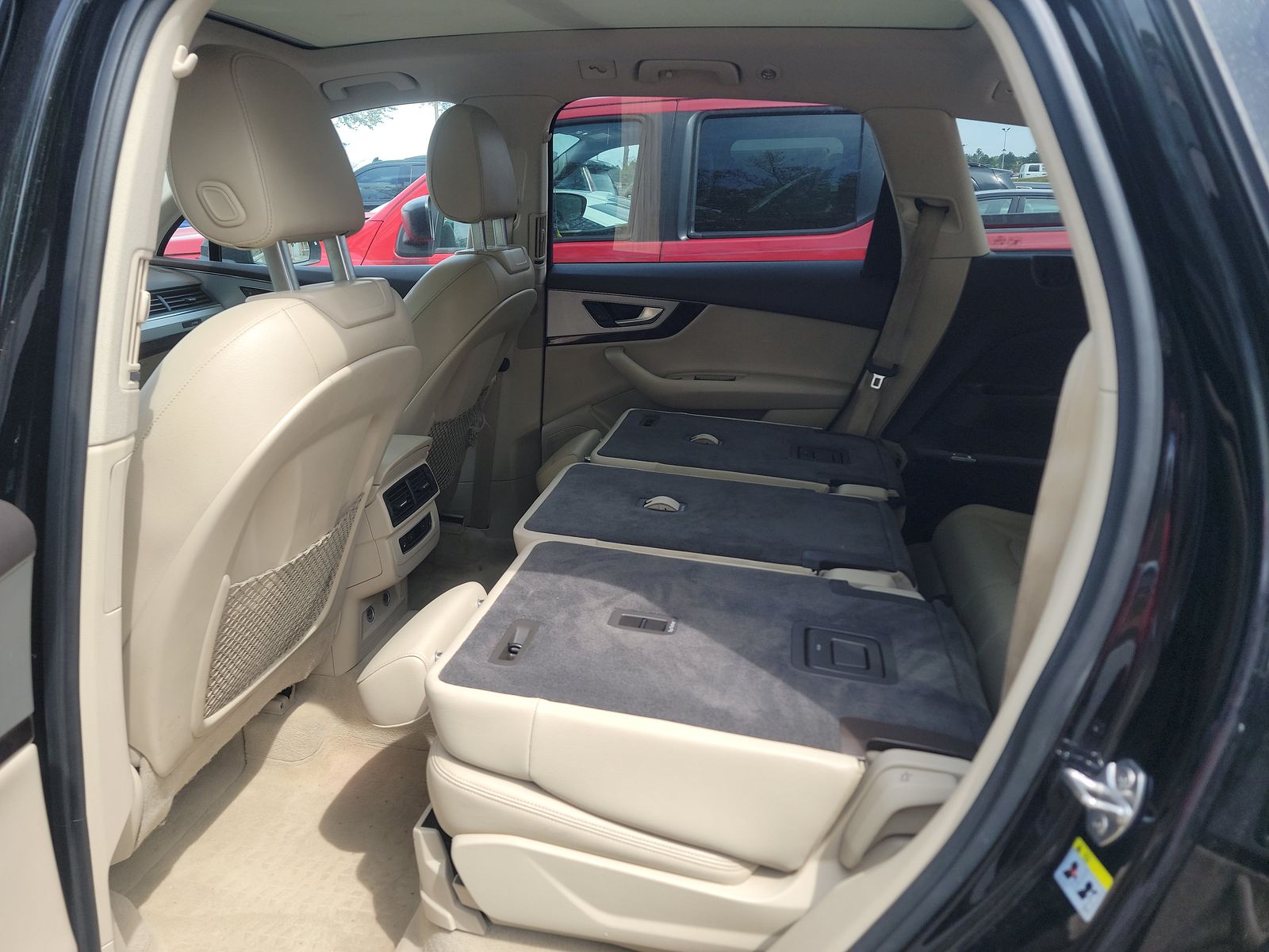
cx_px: 634
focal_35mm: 24
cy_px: 476
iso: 50
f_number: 1.8
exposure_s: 1/167
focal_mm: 6.7
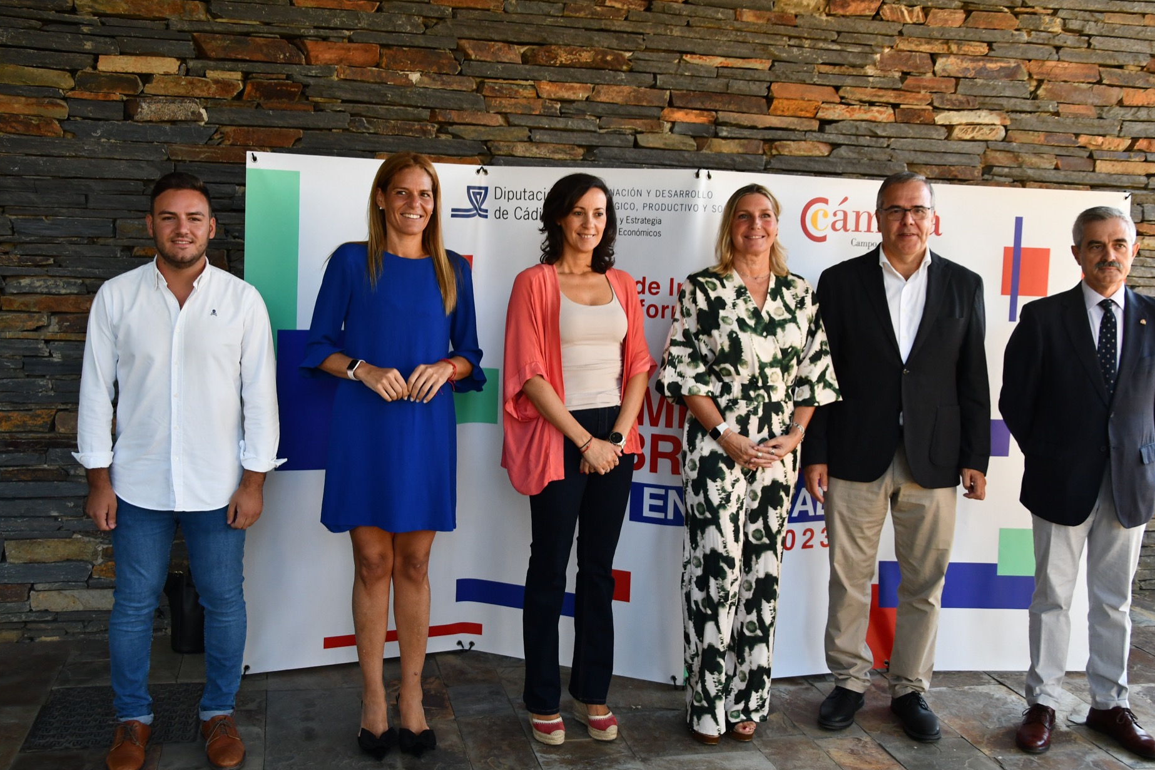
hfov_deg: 49.6
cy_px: 357
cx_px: 597
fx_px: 1251
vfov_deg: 34.2
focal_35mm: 39
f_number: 3.8
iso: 800
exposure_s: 1/250
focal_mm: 24
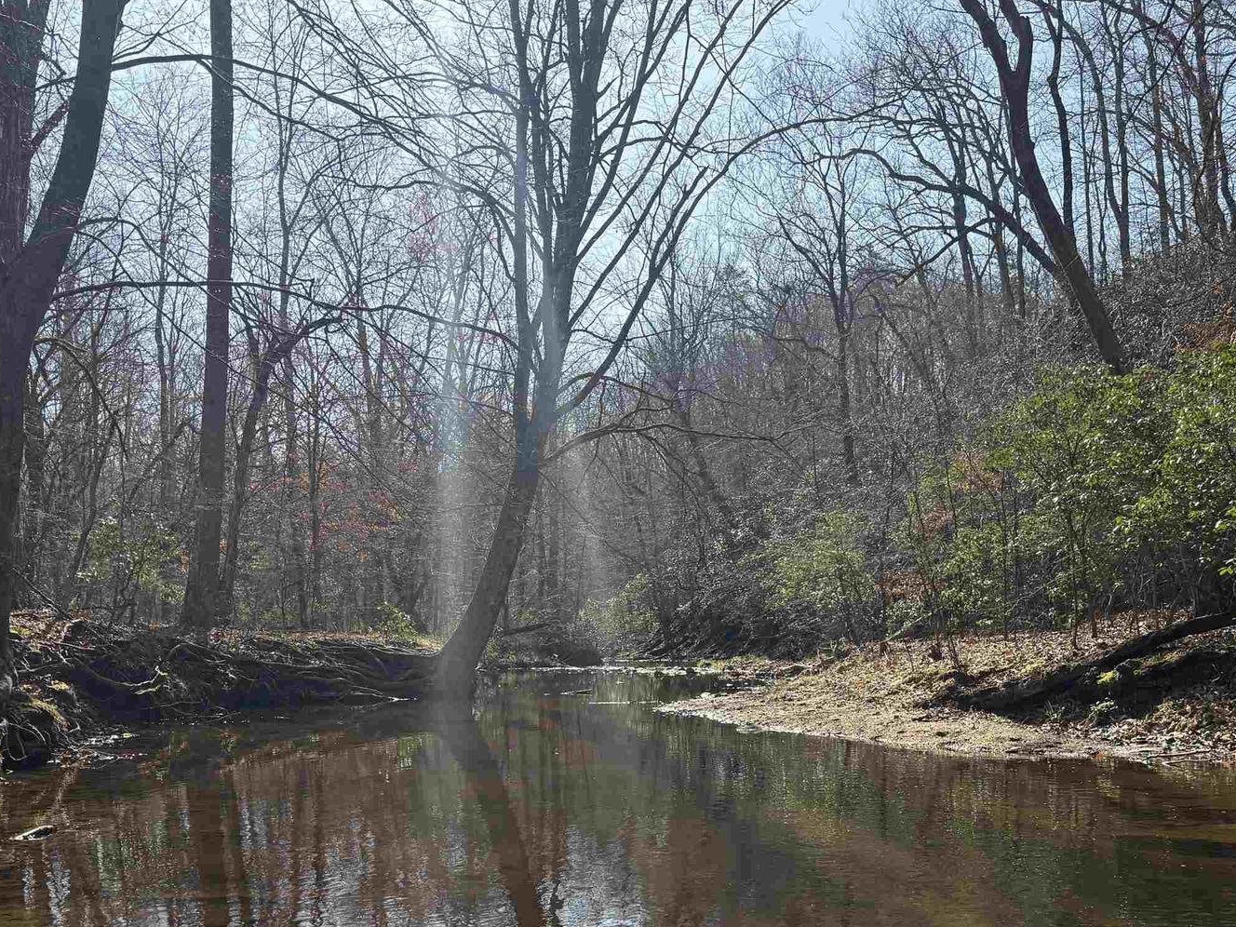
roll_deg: +0.8
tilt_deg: -0.5
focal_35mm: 37
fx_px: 1321
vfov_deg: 38.0
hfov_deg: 50.0
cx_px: 696
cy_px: 651
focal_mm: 6.76
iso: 100
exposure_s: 1/3425
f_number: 1.78
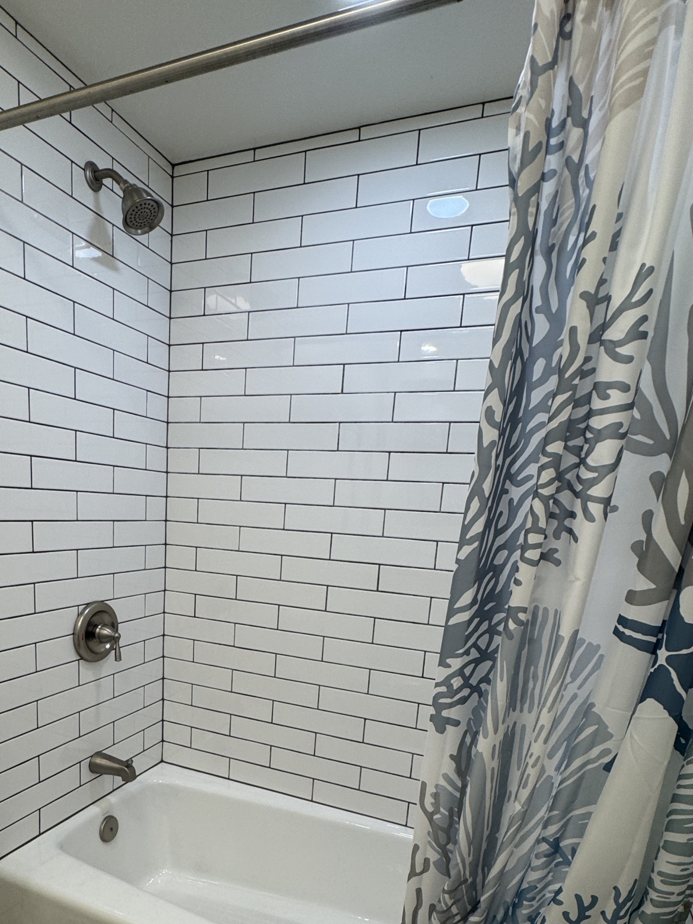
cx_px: 276
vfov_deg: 71.4
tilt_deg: -11.7
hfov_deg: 58.4
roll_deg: -3.6
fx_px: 614
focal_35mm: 23
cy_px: 628
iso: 80
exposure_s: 1/120
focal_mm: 2.22
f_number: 2.2
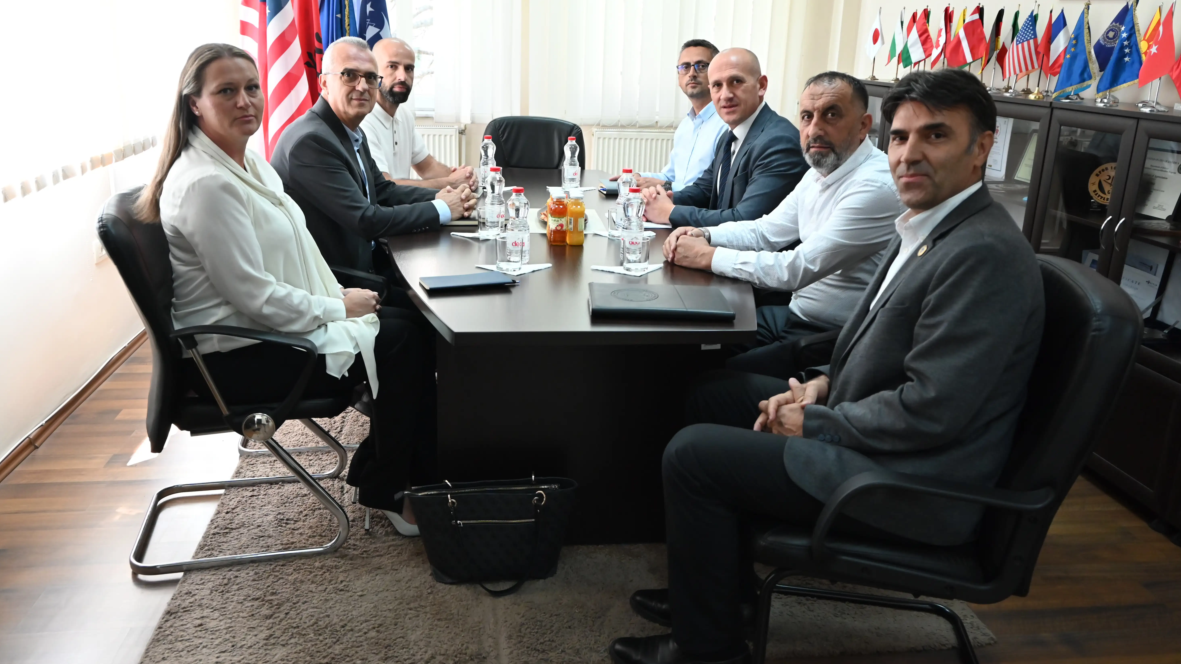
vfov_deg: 39.5
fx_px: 925
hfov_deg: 65.1
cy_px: 301
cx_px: 586
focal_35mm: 30
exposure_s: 1/125
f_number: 4.5
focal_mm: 27.5
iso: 2500
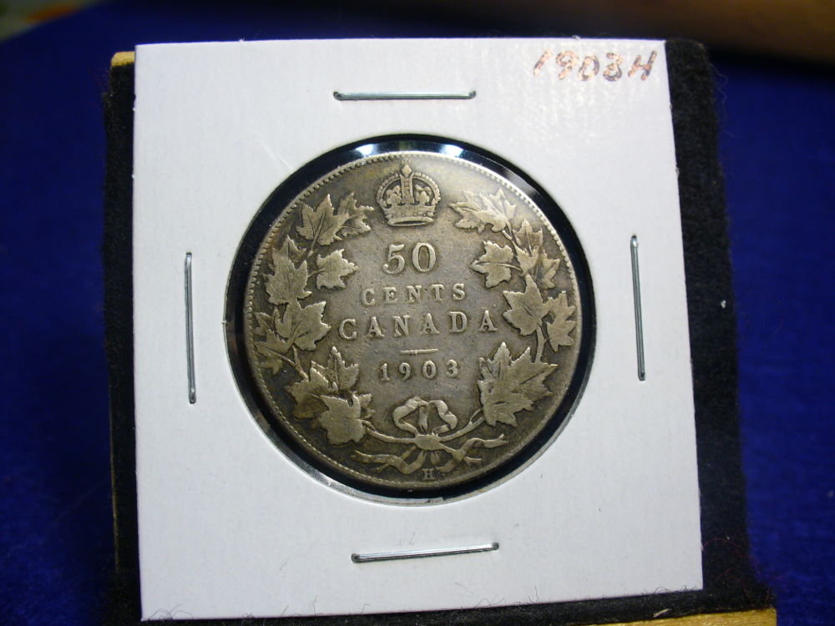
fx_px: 893
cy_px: 313
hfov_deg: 50.1
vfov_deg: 38.7
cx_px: 418
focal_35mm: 37
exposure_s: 1/50
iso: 100
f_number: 2.8
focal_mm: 6.1
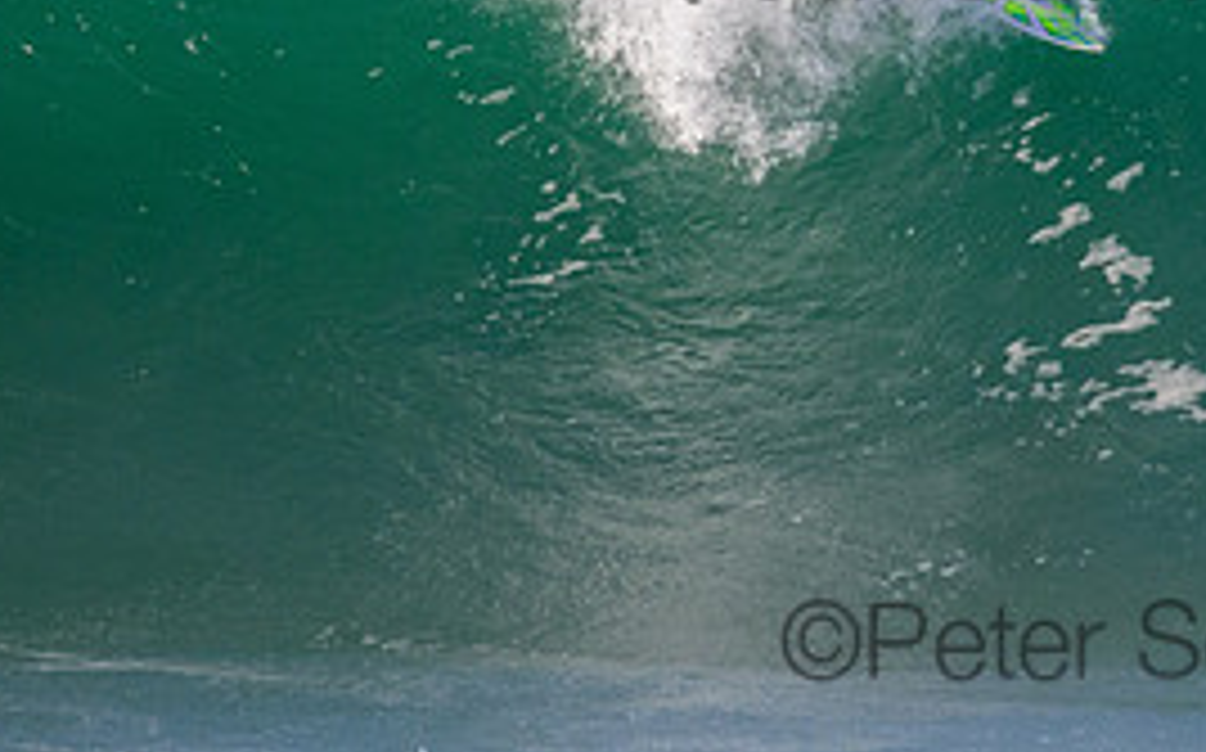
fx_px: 57995
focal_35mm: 1766
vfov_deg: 0.7
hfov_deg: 1.2
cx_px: 1130
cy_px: -106
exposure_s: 1/2000
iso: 2000
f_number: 11
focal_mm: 800
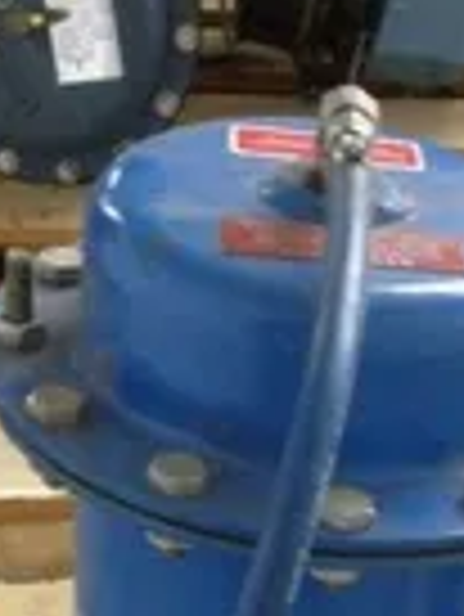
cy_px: 782
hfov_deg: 14.5
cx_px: 284
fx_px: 1820
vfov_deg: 18.1
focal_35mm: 102
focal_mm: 4.28
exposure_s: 1/20
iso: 320
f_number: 2.4
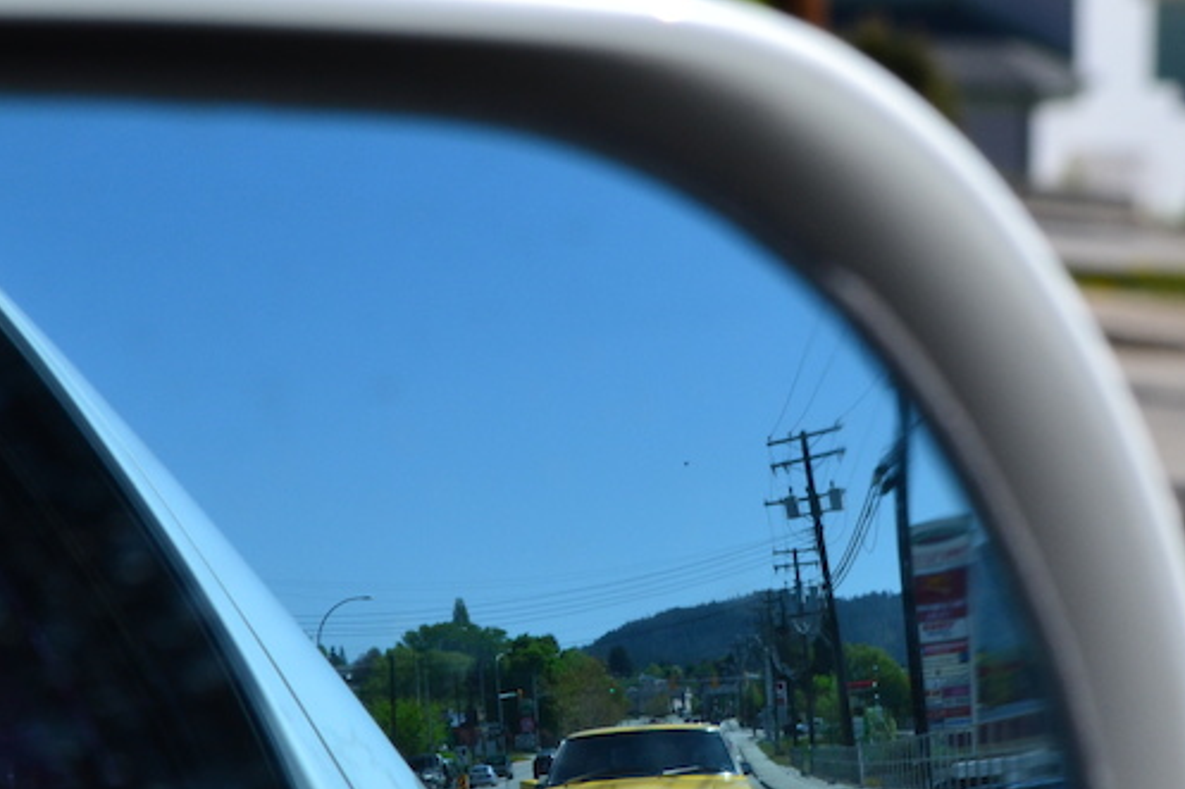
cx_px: 644
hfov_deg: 12.1
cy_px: 445
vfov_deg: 8.1
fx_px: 5595
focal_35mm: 170
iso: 400
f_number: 11
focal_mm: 55
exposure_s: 1/400
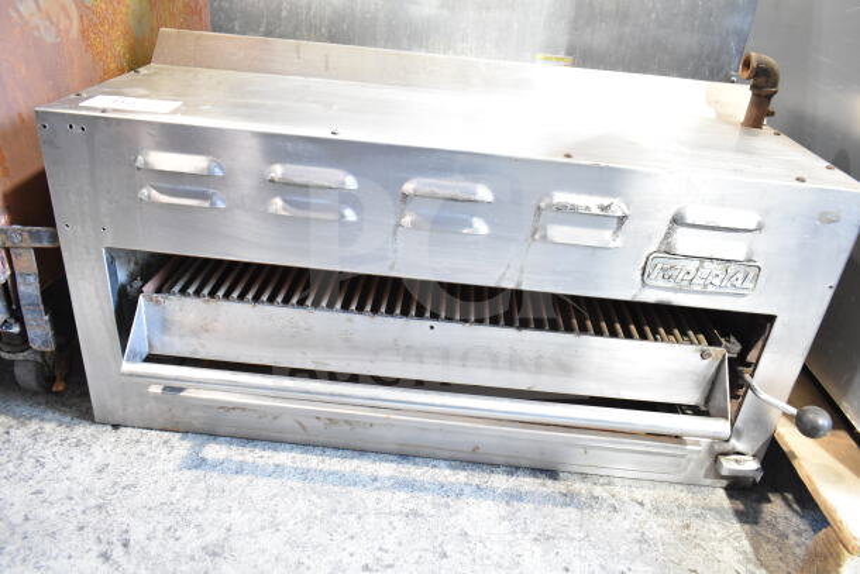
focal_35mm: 27
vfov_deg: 48.0
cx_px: 430
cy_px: 287
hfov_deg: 67.4
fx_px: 645
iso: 2000
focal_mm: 18
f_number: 3.5
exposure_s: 1/30
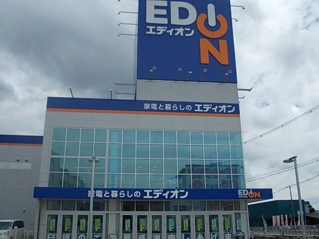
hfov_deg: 49.0
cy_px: 120
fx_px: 350
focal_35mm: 38
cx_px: 160
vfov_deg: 37.7
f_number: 6.2
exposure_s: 1/500
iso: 80
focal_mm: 5.3
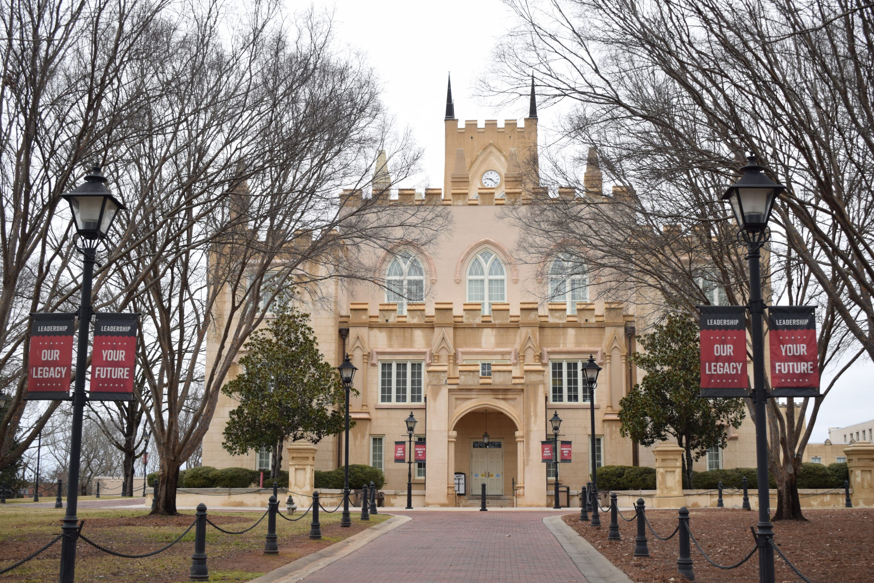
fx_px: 1165
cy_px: 292
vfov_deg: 28.1
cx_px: 437
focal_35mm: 48
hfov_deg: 41.1
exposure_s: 1/160
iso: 400
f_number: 6.3
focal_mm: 32
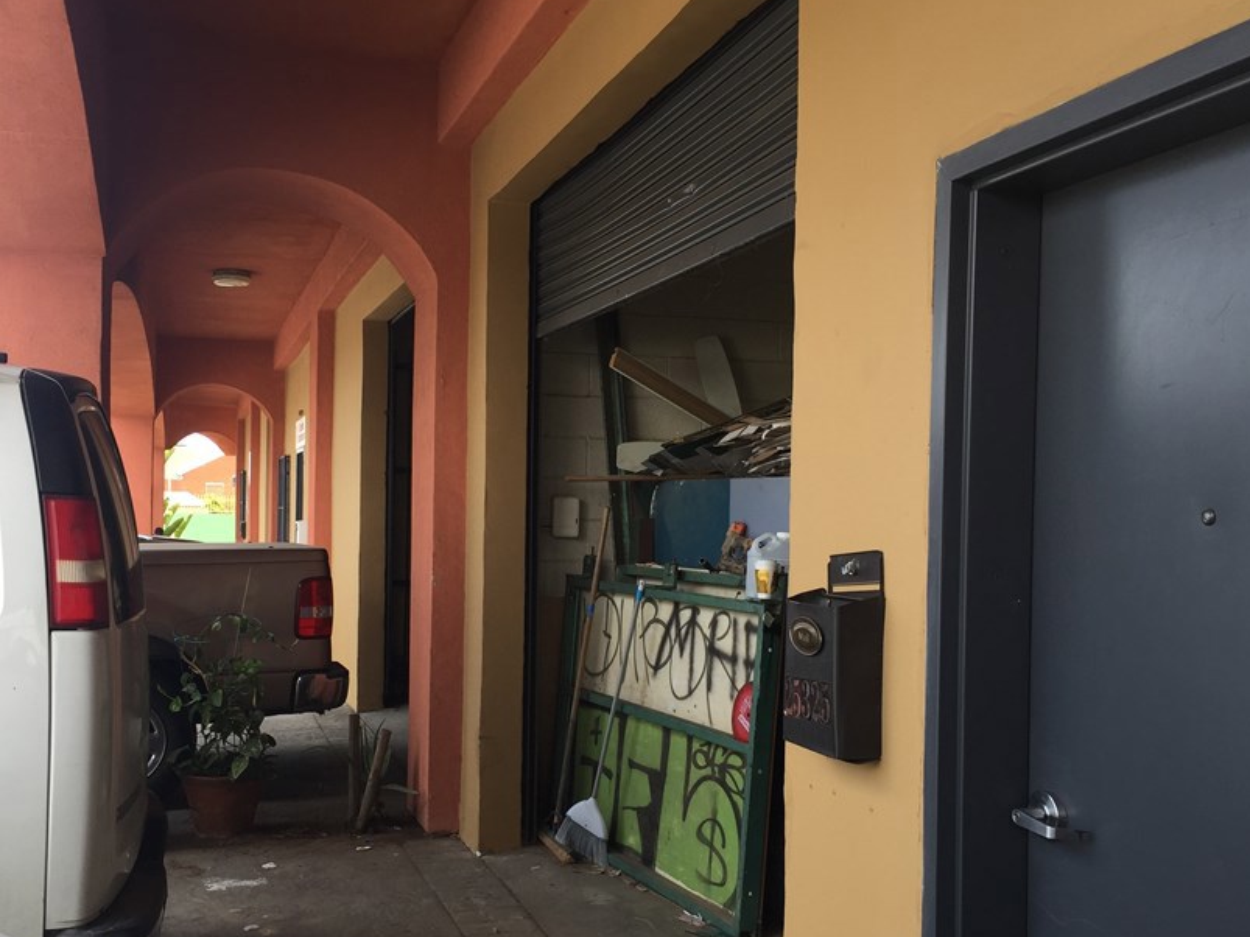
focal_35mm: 37
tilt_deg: -0.7
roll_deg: -1.7
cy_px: 556
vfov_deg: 38.5
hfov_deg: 50.0
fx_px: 1336
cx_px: 548
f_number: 2.2
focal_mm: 4.15
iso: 32
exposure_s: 1/179
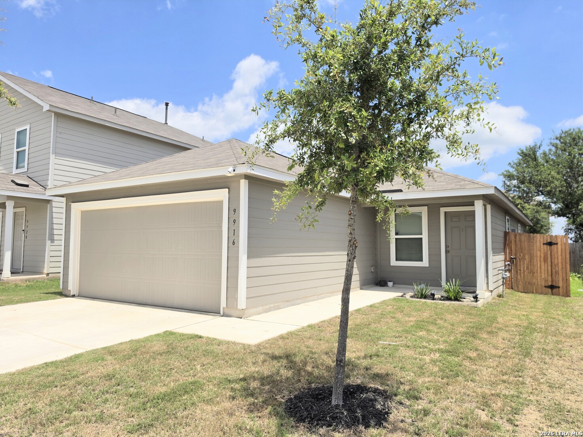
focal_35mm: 23
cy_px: 218
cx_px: 292
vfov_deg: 58.9
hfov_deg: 73.9
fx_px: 387
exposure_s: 1/7939
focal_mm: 6.5
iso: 40
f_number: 1.4
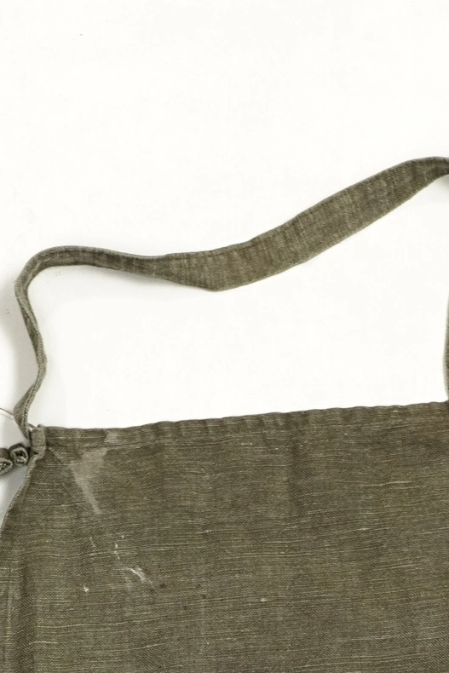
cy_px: 1188
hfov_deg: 7.8
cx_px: 258
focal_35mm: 175
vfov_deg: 11.0
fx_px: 3272
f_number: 4
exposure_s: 1/100
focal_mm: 32
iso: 400
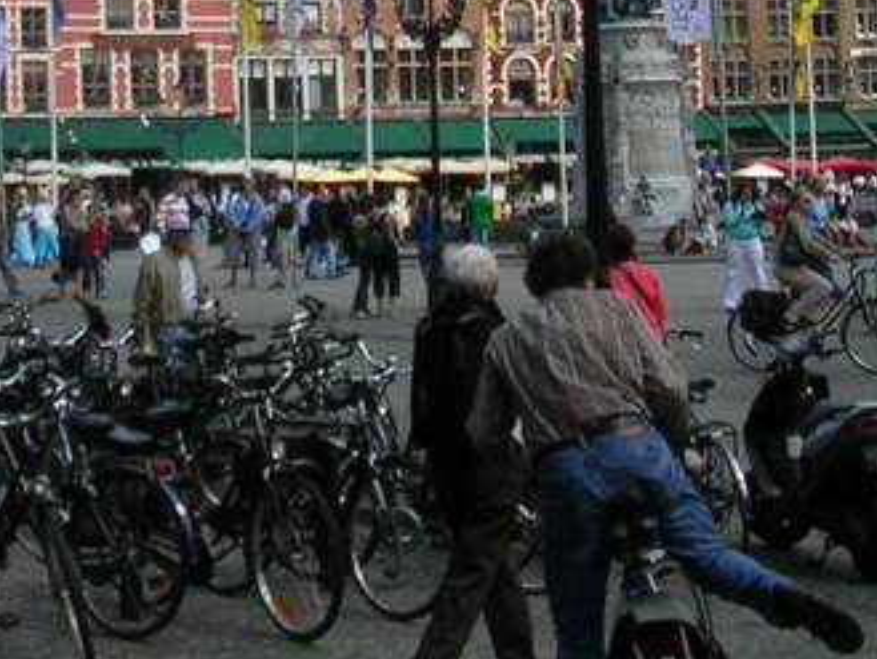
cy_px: -141
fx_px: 2458
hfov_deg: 20.1
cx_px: 211
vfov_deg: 14.7
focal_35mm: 97
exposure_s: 1/293
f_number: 5.6
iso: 50
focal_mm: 5.8
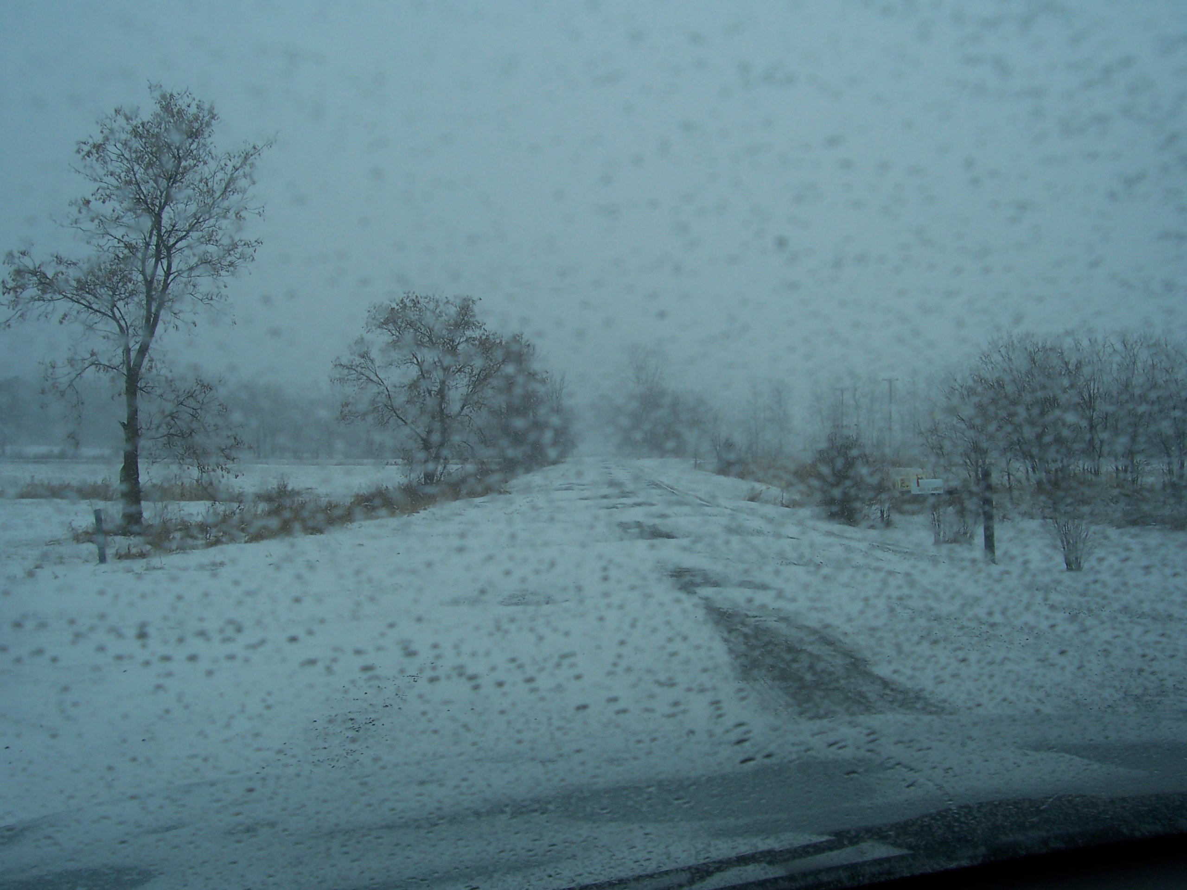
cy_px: 445
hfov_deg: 54.0
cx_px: 594
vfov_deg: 41.8
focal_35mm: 34
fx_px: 1166
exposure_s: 1/500
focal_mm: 5.6
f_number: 5.6
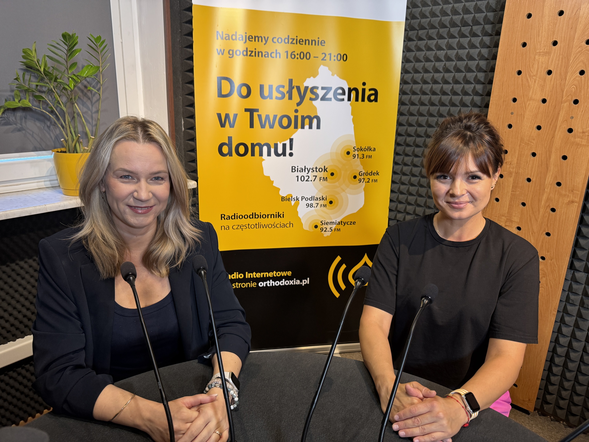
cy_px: 221
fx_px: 408
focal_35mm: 24
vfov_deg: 56.8
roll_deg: -2.6
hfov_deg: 71.6
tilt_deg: -17.1
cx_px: 294
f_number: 1.78
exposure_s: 1/50
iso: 160
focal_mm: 6.76
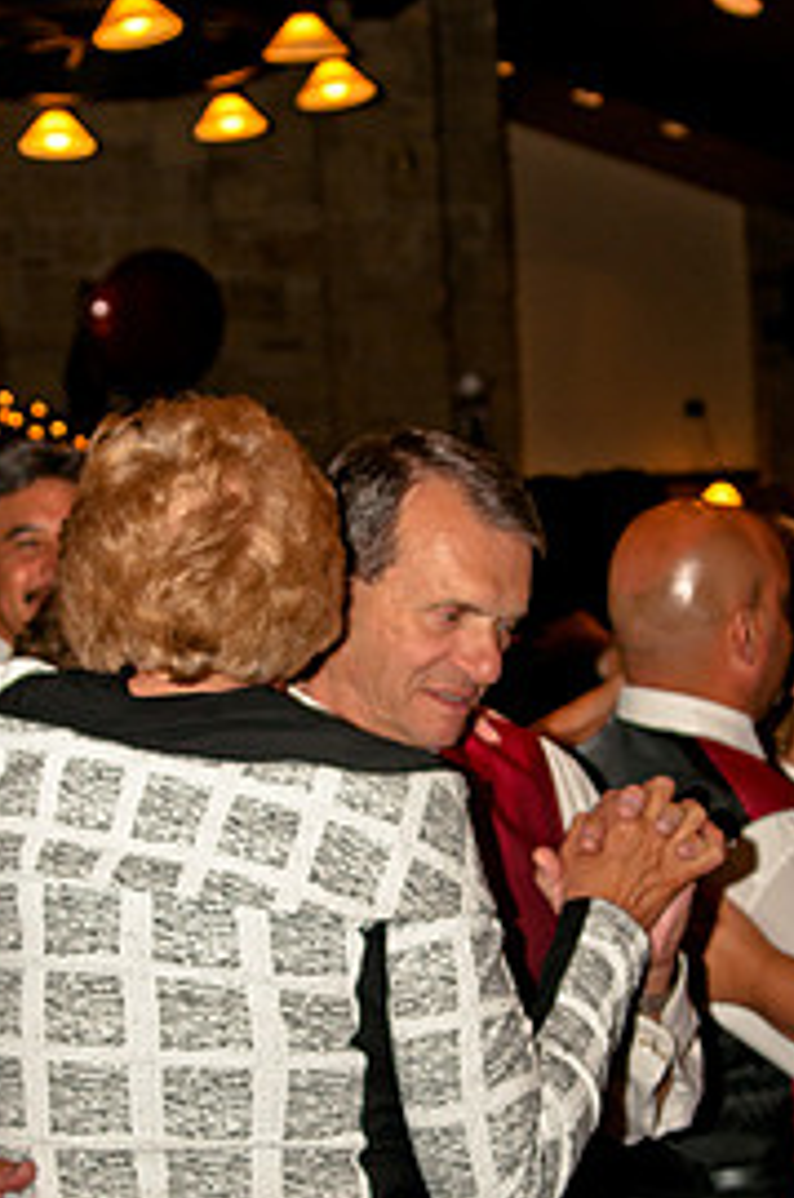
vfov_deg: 28.7
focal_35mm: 70
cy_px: 812
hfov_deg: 19.4
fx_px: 2325
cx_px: 379
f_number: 3.2
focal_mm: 28
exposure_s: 1/200
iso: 400
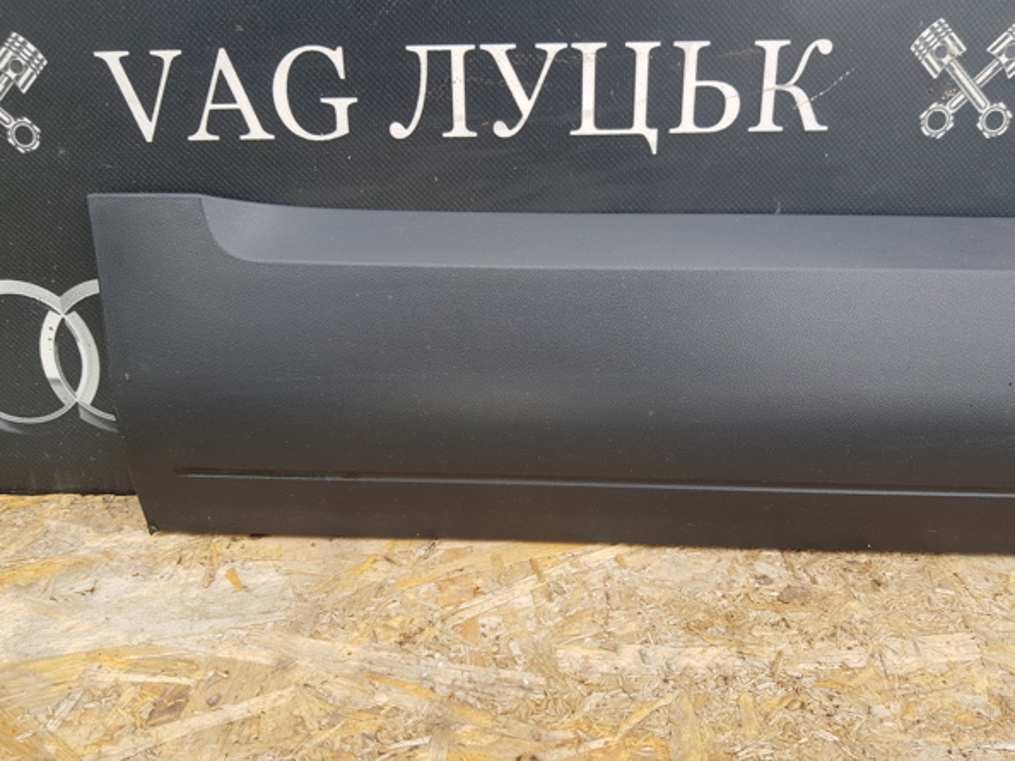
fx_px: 821
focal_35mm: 28
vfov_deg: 49.7
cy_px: 394
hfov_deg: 63.4
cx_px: 531
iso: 40
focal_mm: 4.2
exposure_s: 1/119
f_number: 1.7
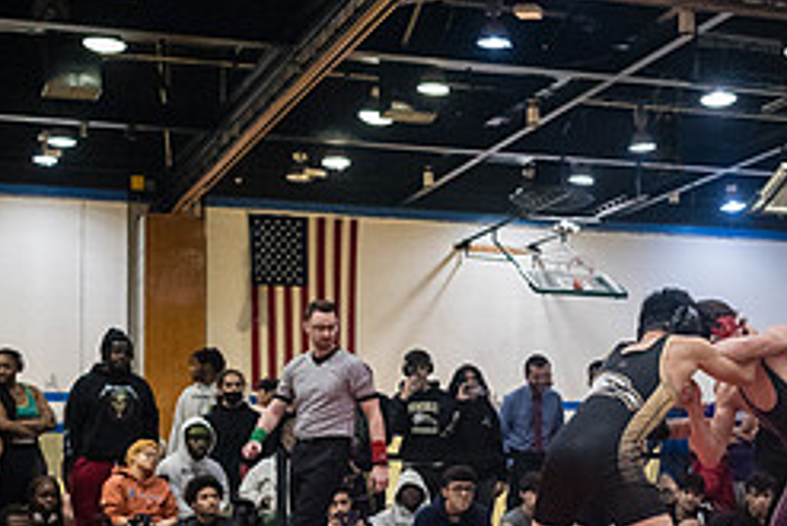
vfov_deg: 16.2
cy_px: 429
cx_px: 666
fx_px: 1837
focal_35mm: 84
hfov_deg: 23.7
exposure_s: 1/400
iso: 8000
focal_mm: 35
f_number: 4
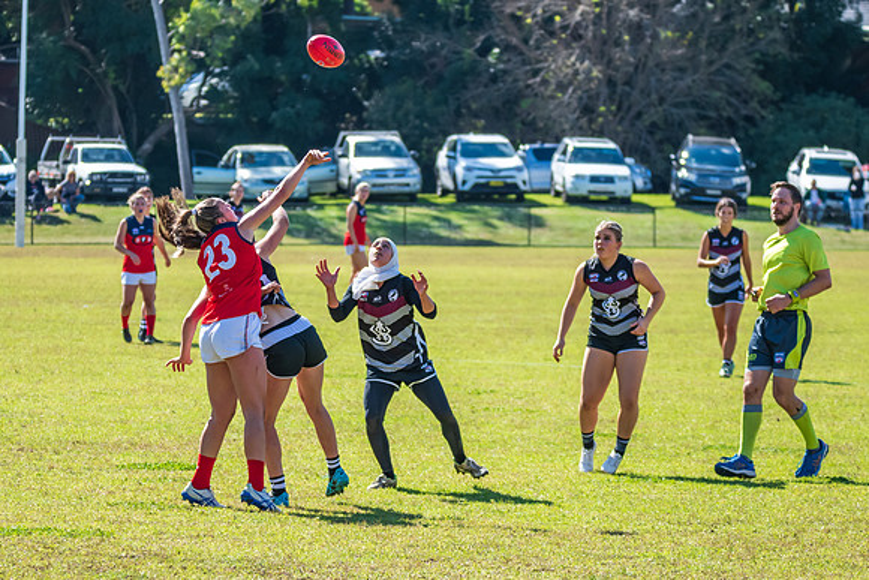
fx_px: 5750
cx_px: 313
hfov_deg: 8.6
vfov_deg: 5.8
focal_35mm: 238
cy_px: 307
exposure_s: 1/2000
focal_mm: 150
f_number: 6.3
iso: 800
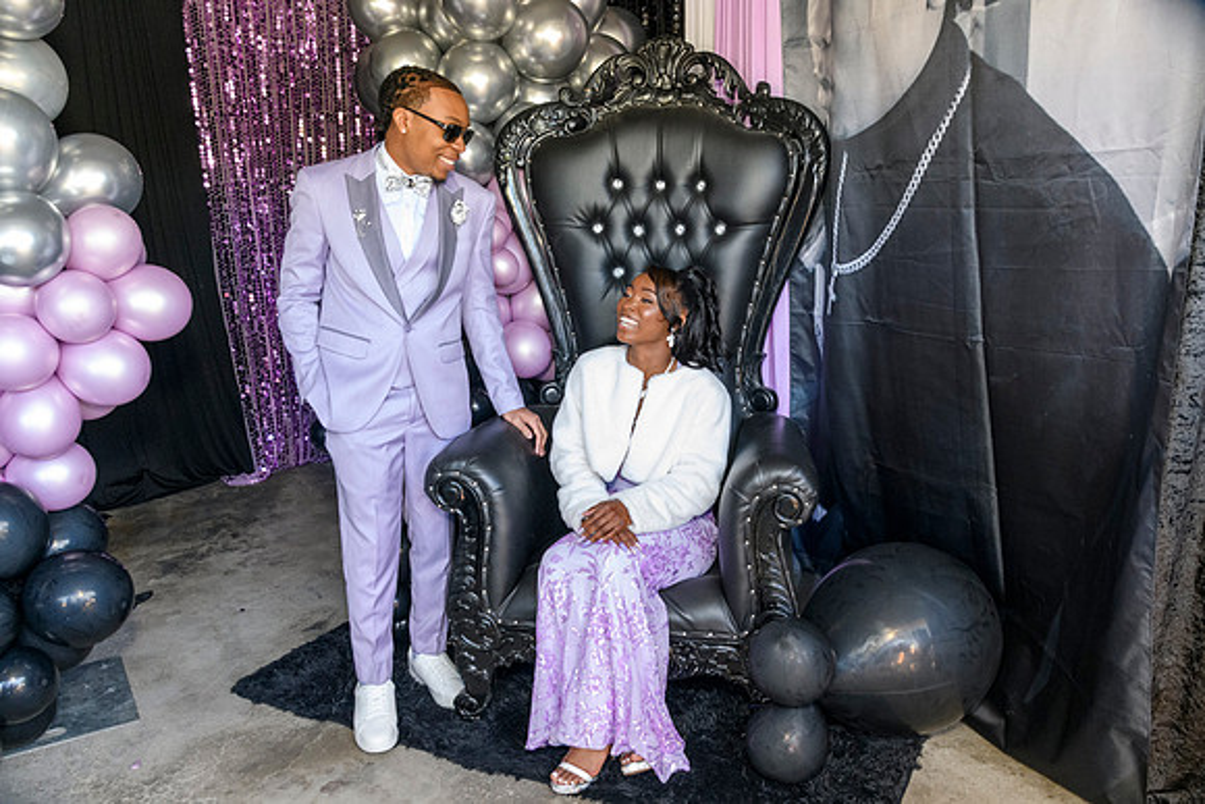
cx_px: 641
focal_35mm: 31
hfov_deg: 60.4
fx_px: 1034
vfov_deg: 42.5
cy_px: 427
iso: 3600
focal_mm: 29
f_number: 5.6
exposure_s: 1/160
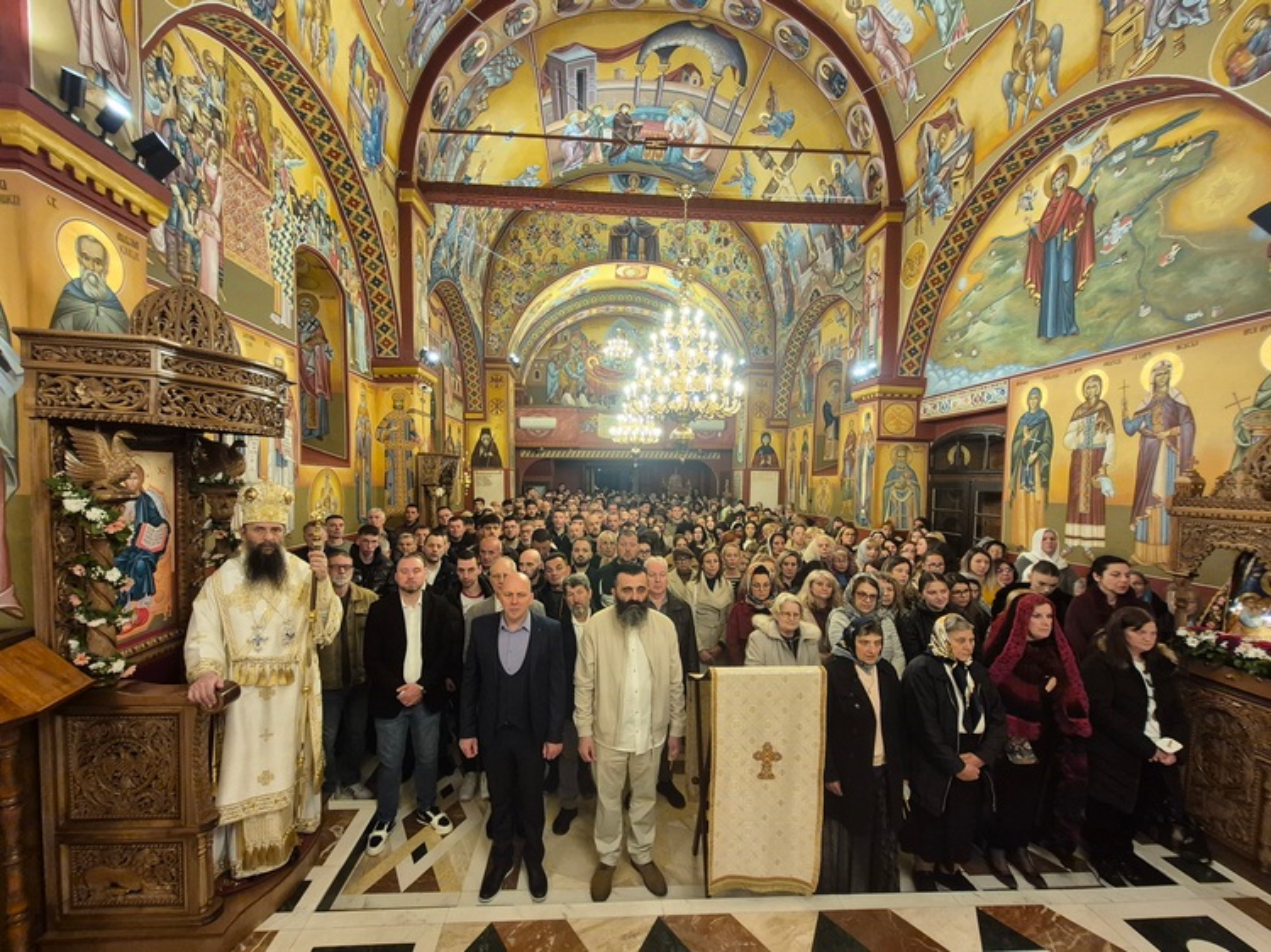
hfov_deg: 106.2
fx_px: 477
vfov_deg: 89.9
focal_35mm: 13
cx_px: 636
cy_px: 476
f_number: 2.2
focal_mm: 1.74
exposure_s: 1/50
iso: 200
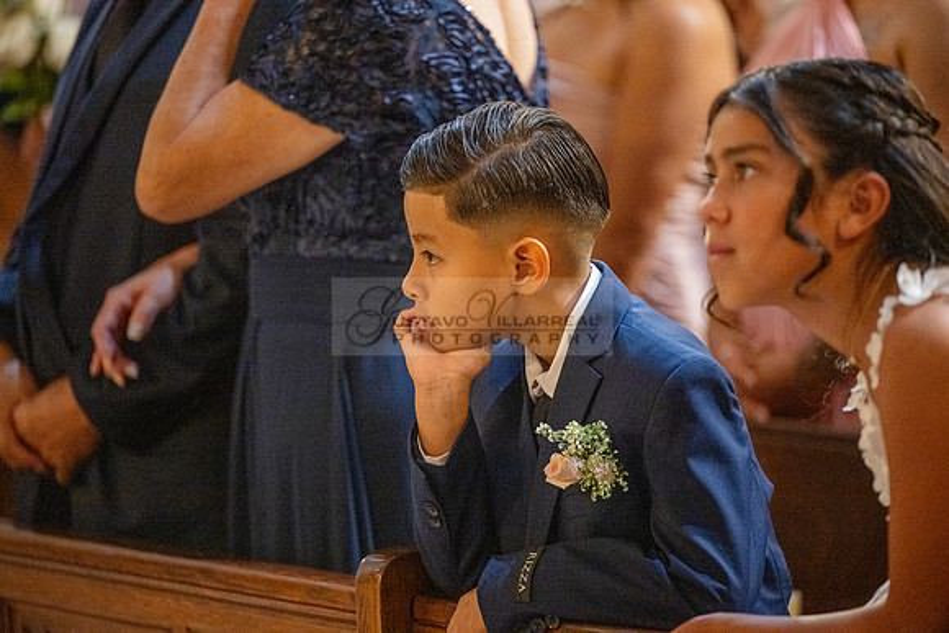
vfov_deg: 6.9
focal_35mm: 200
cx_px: 474
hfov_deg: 10.3
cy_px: 316
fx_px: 5273
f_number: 2.8
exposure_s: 1/200
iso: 2000
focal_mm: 200
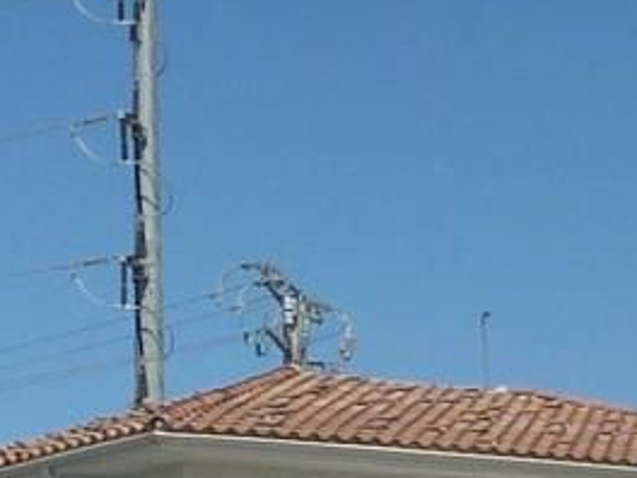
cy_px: 582
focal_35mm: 186
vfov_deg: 7.9
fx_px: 3423
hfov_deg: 10.6
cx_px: 106
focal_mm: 4.4
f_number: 5.6
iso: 100
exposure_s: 1/640
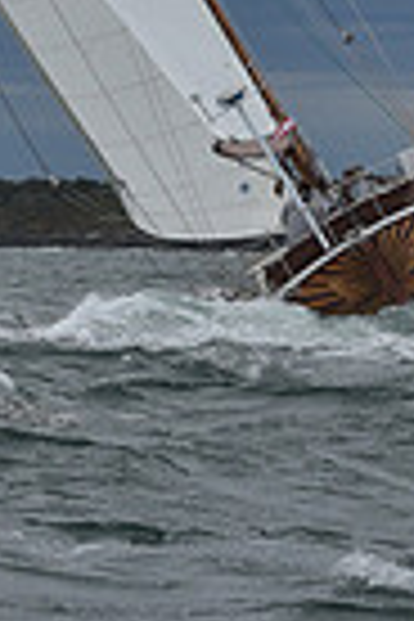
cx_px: 164
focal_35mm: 294
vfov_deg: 6.8
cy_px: -540
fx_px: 5071
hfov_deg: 4.7
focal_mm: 70
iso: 320
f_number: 10
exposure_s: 1/1000
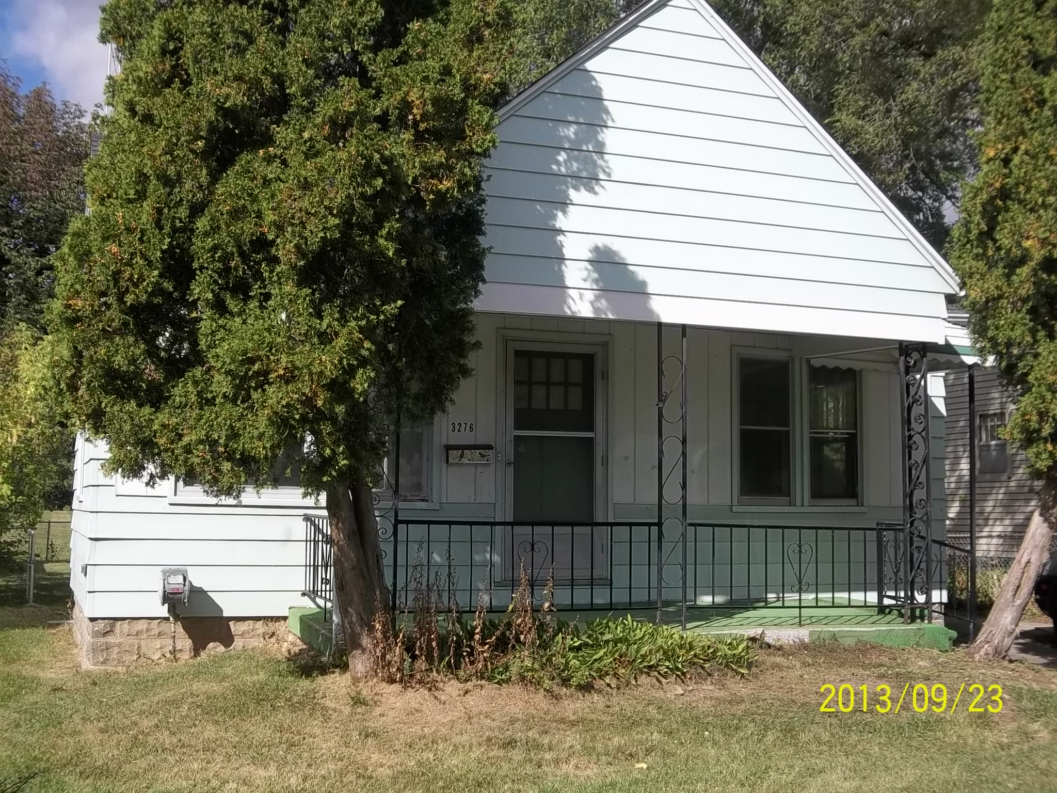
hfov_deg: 42.9
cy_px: 396
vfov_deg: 32.9
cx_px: 528
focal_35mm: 44
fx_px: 1344
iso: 80
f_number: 4.5
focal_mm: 7.8
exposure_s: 1/640
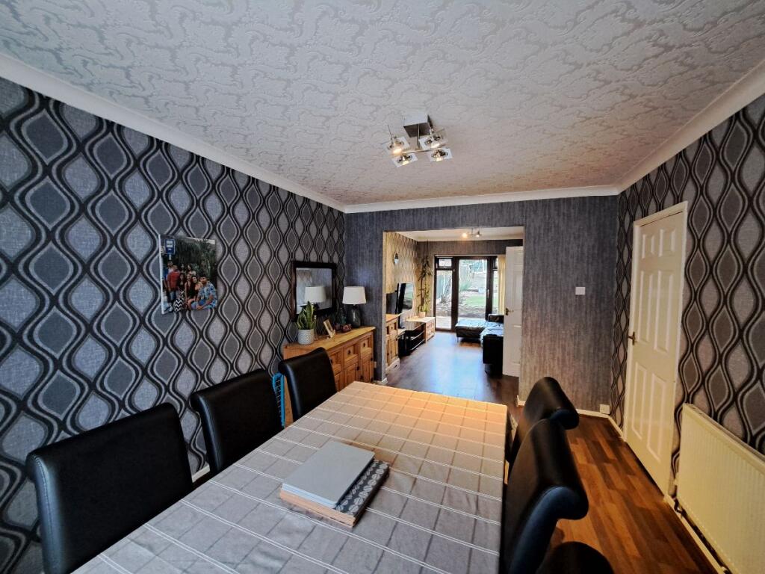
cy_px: 287
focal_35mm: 13
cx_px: 382
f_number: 2.2
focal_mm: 1.74
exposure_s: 1/25
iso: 500
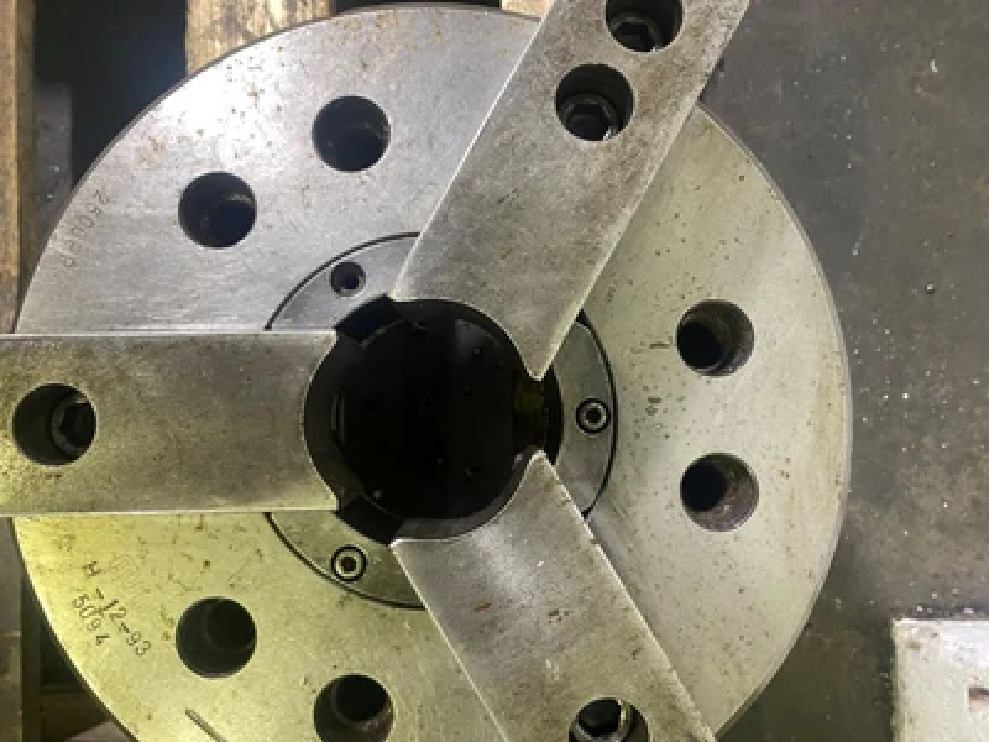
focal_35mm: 26
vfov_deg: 53.1
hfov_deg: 67.3
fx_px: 743
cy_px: 371
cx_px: 494
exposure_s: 1/60
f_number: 1.8
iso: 400
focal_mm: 4.25
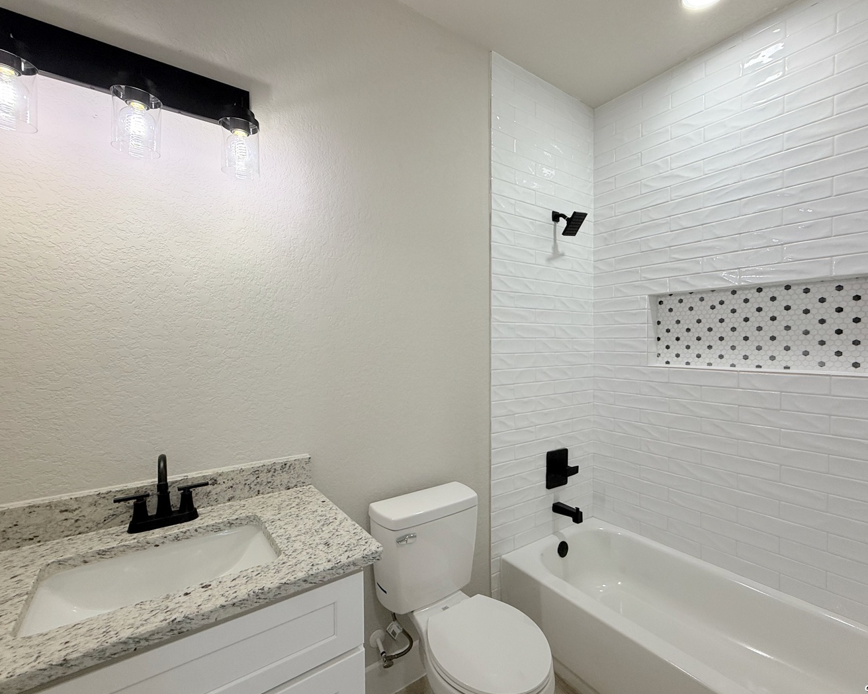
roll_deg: -2.3
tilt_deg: -0.3
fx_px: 385
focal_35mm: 15
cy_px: 347
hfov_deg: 96.7
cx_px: 458
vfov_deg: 84.0
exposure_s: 1/60
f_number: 2.2
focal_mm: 2.22
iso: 64
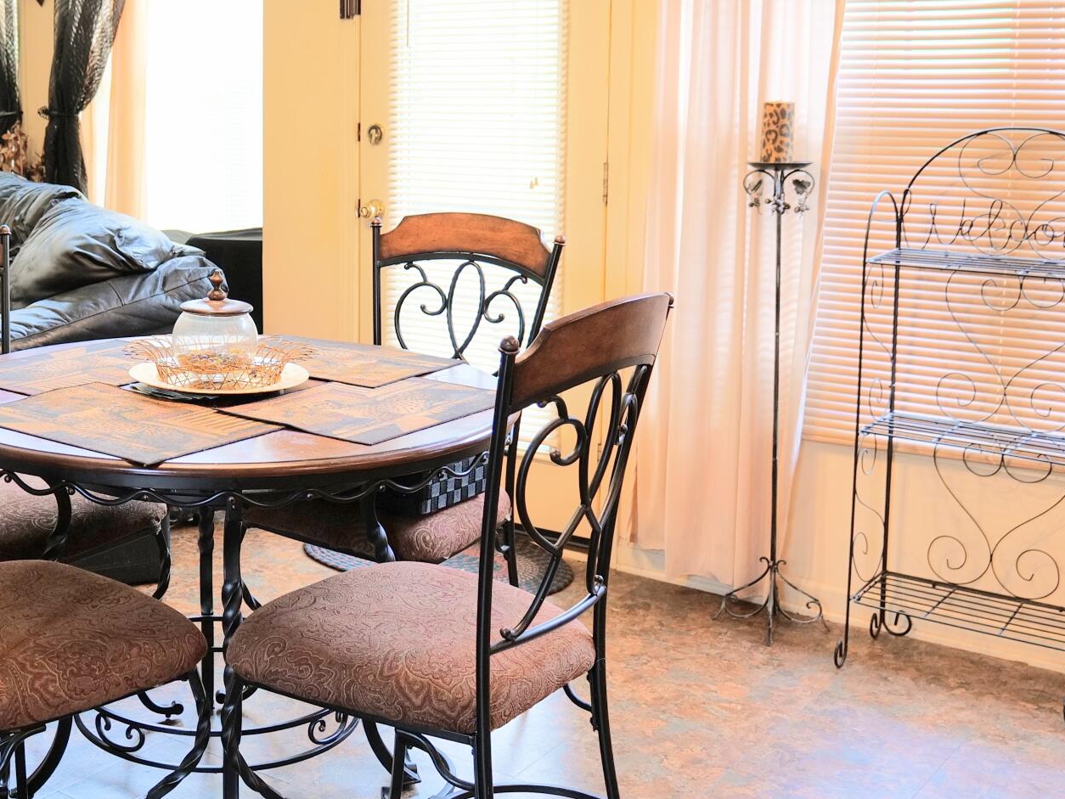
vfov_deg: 31.2
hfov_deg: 39.9
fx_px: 1416
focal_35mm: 46
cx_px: 242
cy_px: 250
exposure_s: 1/60
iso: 500
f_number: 3.5
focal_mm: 20
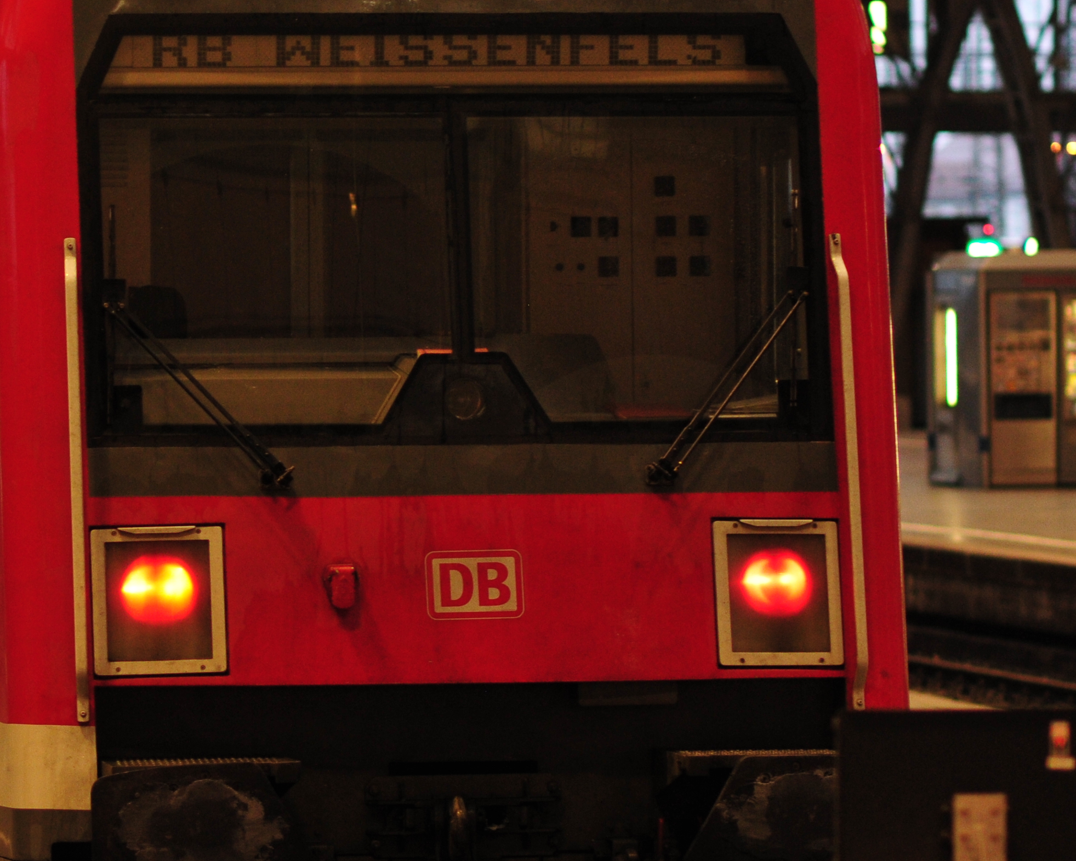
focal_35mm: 261
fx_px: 8314
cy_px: 335
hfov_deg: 7.4
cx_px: 67
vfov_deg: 5.9
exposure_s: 1/80
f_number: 1.8
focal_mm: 85
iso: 640
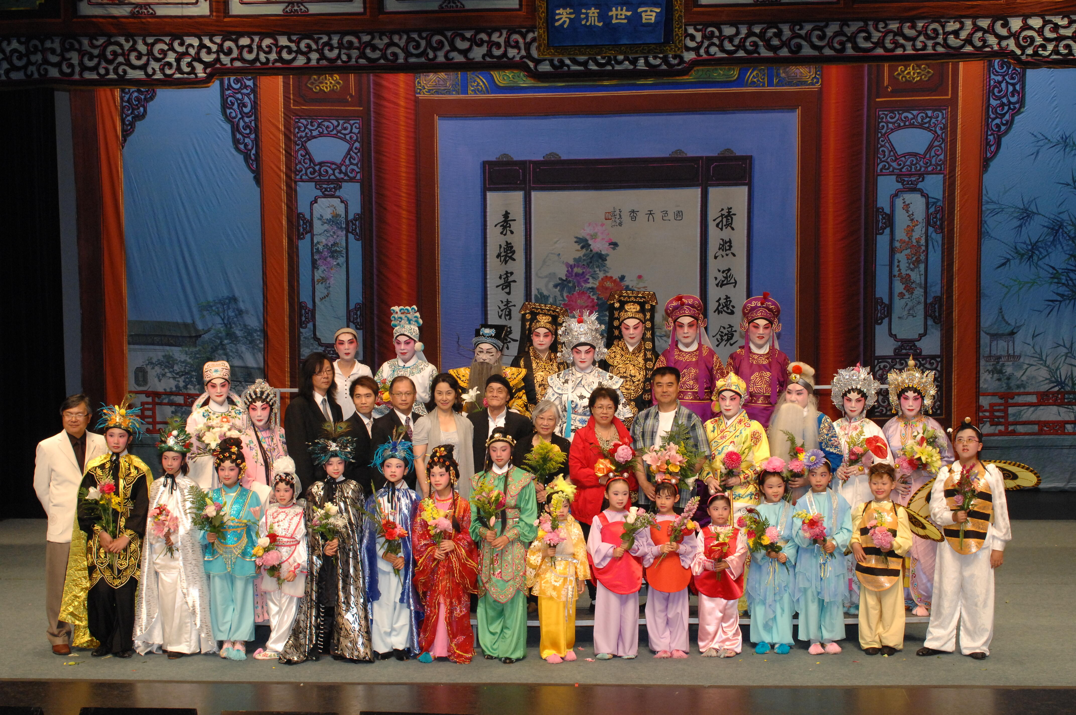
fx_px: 2060
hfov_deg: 29.3
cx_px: 538
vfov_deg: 19.7
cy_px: 358
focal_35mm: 69
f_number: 6.7
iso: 800
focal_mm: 46
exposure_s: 1/125
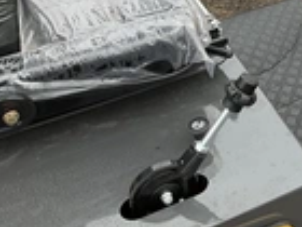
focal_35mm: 83
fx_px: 724
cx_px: 397
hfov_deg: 21.3
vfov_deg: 16.8
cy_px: -63
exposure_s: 1/123
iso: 16
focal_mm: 3
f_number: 1.8
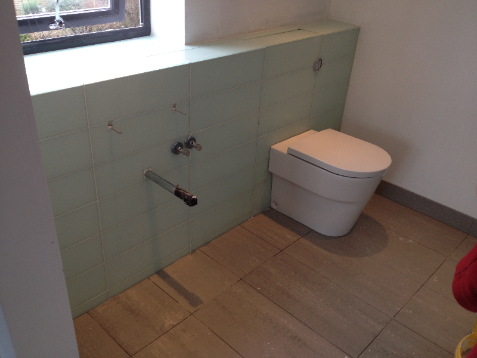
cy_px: 179
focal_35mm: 35
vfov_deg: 40.7
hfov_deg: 52.6
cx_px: 238
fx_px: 482
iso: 80
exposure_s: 1/30
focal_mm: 4.28
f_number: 2.4
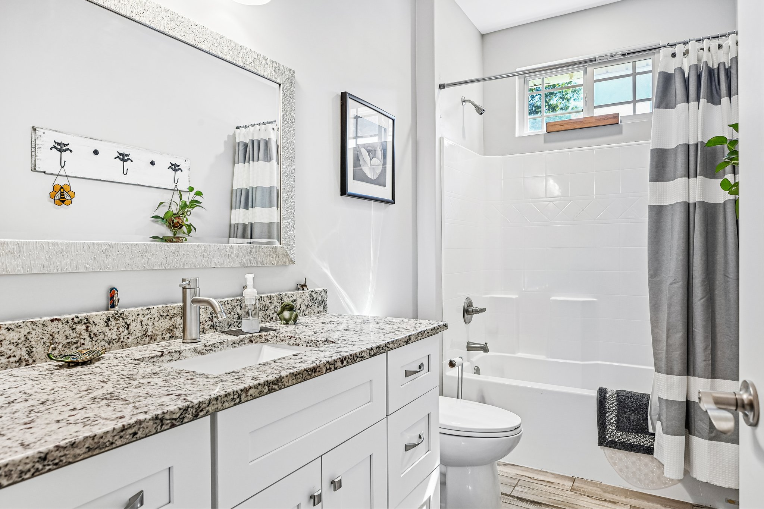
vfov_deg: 57.2
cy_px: 254
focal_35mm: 22
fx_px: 467
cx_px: 382
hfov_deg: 78.6
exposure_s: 1/25
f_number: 8
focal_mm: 22
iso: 360
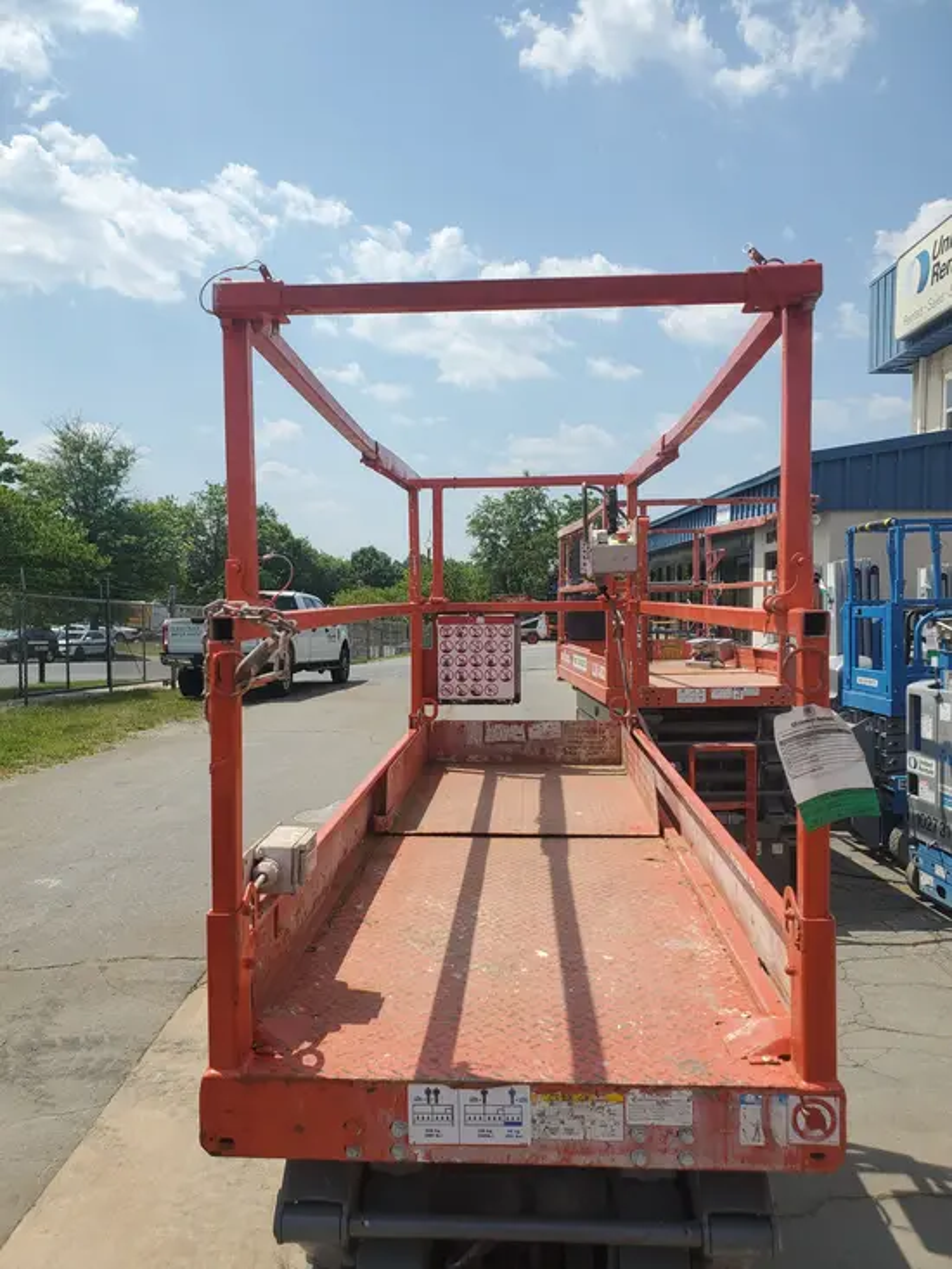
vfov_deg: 67.3
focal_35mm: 26
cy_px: 634
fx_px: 953
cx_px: 476
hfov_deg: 53.1
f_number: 2.4
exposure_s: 1/1946
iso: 50
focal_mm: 4.3
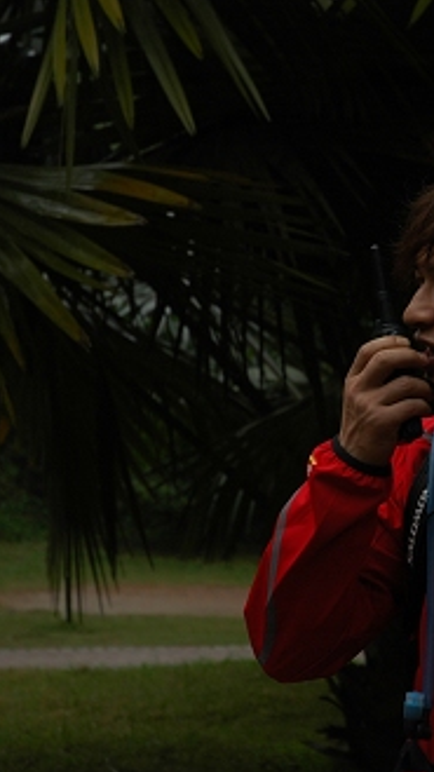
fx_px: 2538
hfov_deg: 9.7
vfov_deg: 17.3
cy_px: 387
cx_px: 488
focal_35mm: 124
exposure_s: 1/200
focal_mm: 52
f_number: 5.6
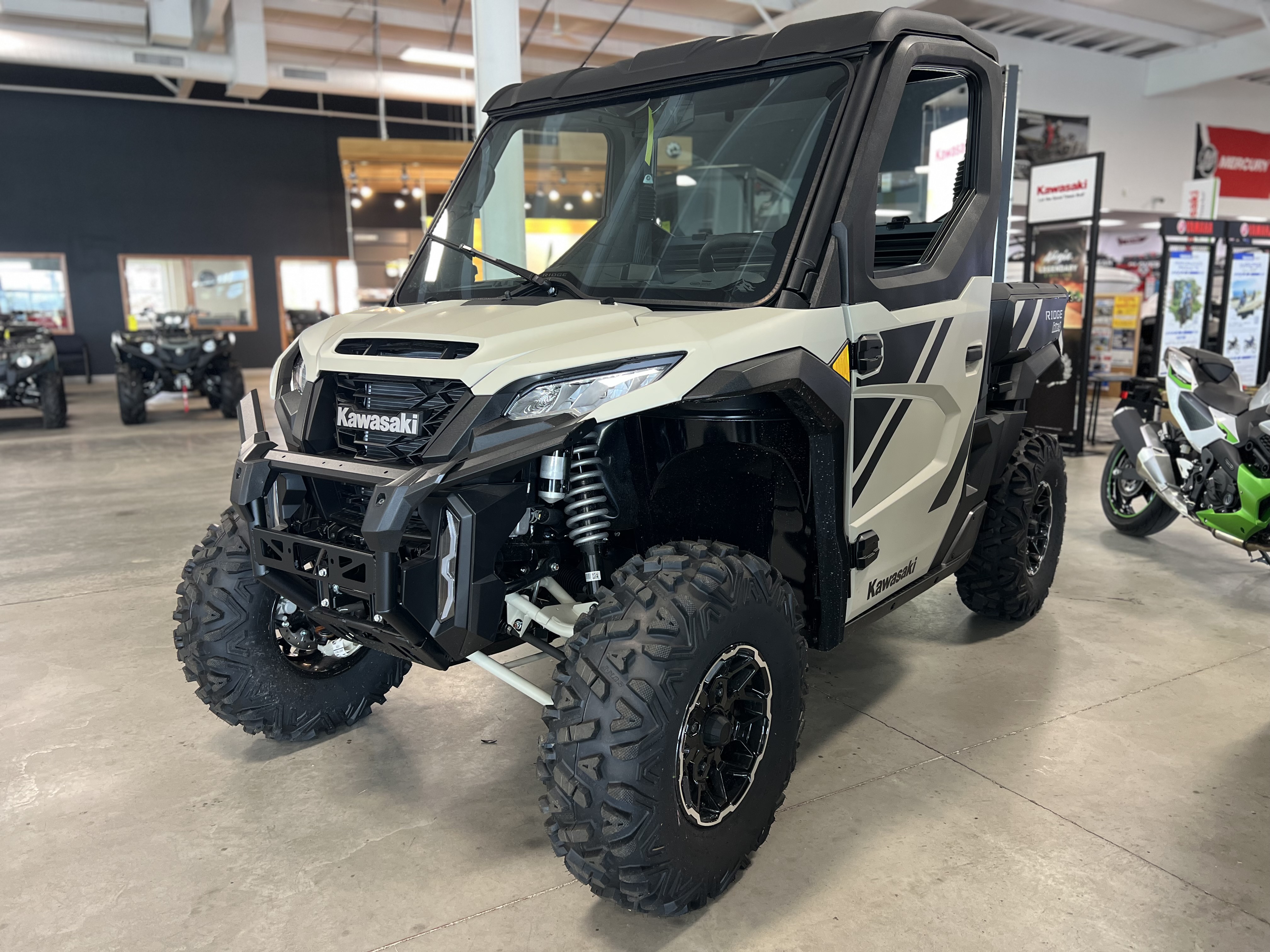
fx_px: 954
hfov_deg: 67.3
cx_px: 635
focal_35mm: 26
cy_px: 476
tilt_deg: -10.6
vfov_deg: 53.1
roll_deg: +1.1
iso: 125
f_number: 1.5
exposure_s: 1/60
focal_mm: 5.7
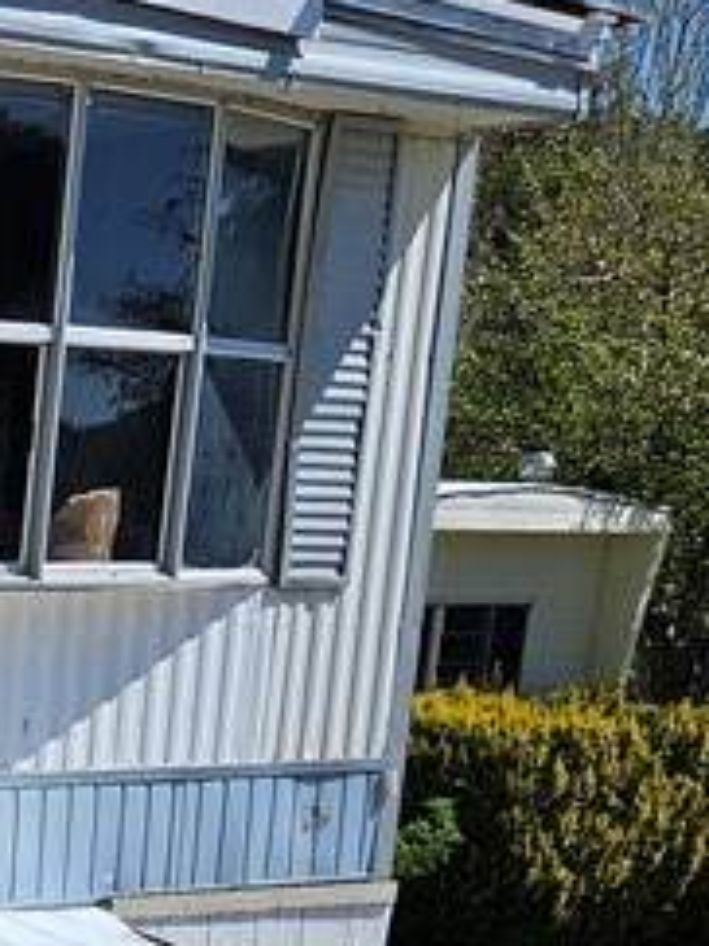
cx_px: -725
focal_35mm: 97
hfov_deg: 13.1
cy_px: 1133
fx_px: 2651
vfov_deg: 19.1
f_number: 1.8
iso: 25
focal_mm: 5.4
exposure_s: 1/2985
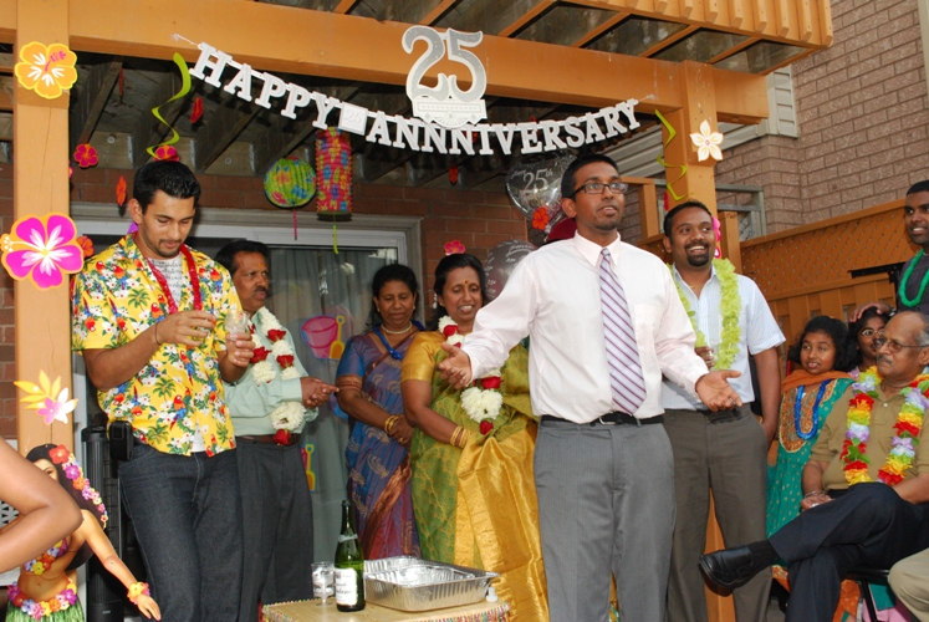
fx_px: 930
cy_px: 311
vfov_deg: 37.0
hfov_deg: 53.1
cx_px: 464
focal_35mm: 36
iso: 800
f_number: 7.1
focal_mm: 24
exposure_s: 1/100
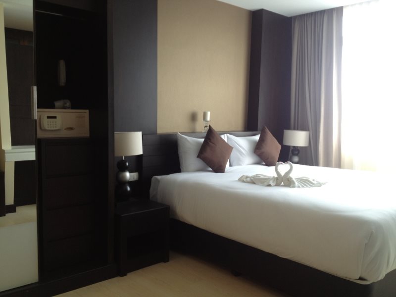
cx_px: 198
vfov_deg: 40.7
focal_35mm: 35
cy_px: 148
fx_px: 400
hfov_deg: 52.6
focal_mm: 4.28
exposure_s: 1/60
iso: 50
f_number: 2.4
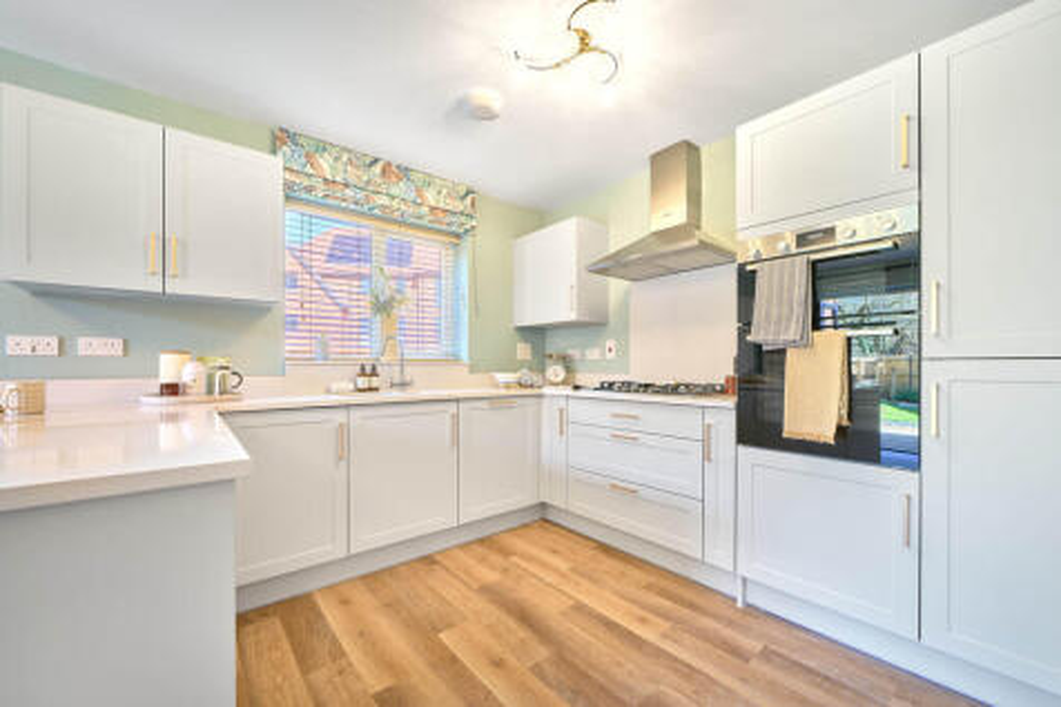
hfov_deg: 104.3
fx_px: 412
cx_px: 530
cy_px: 354
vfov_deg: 81.2
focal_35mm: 14
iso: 100
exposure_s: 1/4
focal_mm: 14
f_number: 10
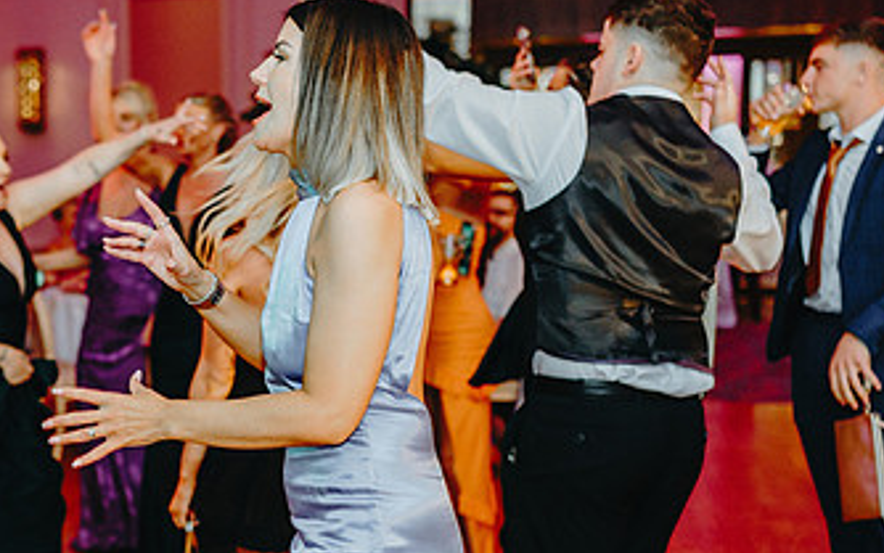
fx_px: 1494
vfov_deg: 20.9
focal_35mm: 62
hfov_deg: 31.9
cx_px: 146
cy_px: 351
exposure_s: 1/250
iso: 1250
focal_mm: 35
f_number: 2
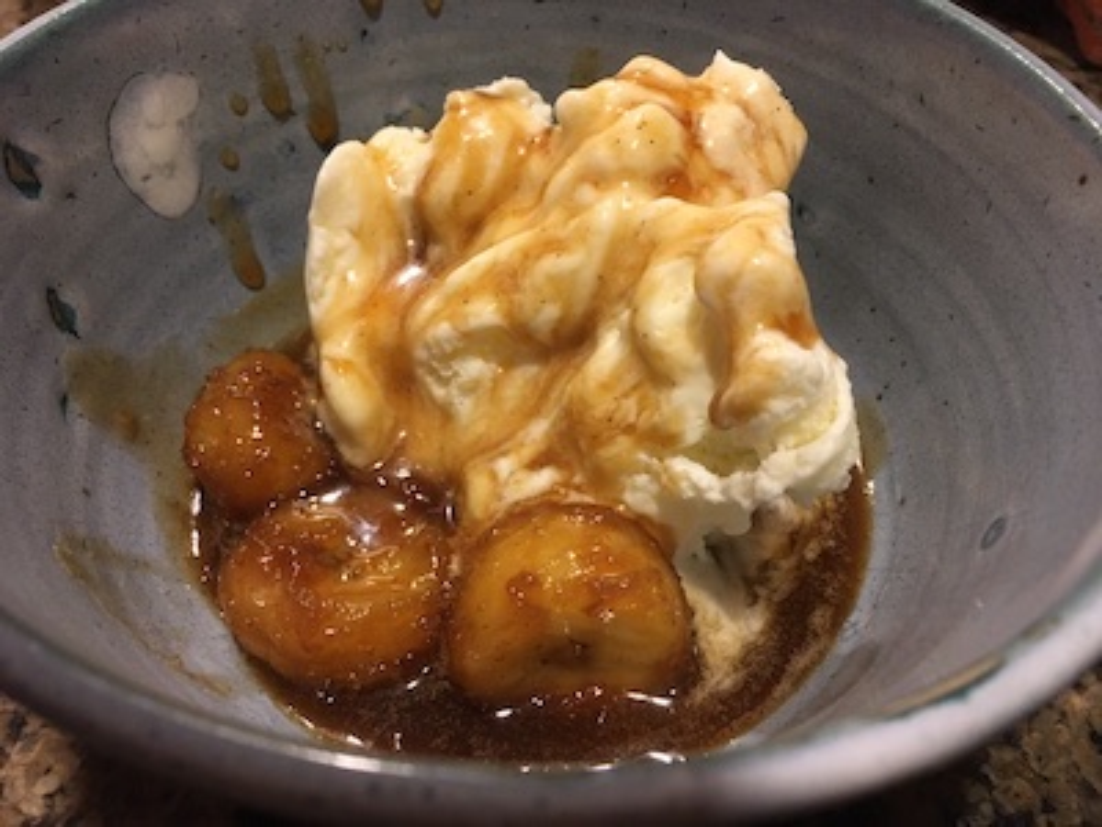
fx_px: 923
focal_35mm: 29
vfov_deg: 48.2
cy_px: 414
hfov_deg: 61.7
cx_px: 551
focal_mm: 4.15
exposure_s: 1/30
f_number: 2.2
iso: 125
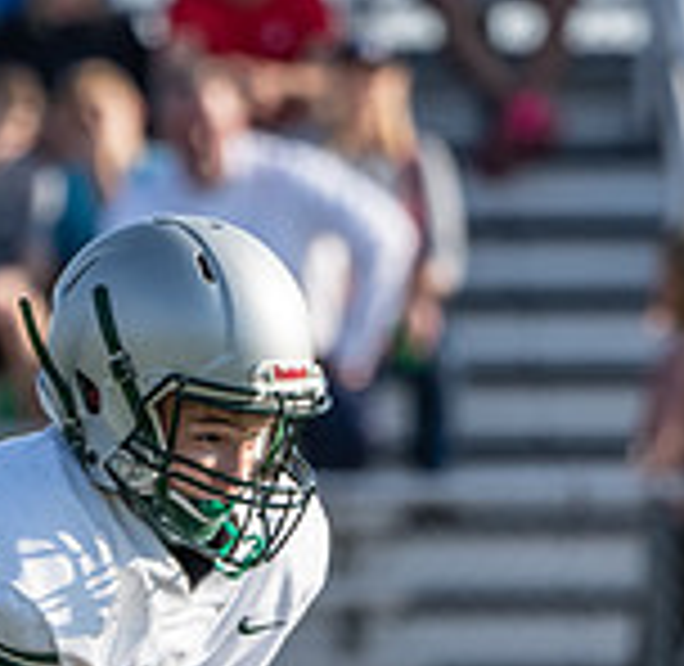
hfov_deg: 1.4
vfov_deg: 1.3
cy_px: 929
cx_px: 346
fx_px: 28682
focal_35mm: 1300
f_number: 5.6
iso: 250
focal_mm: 294
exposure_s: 1/1250
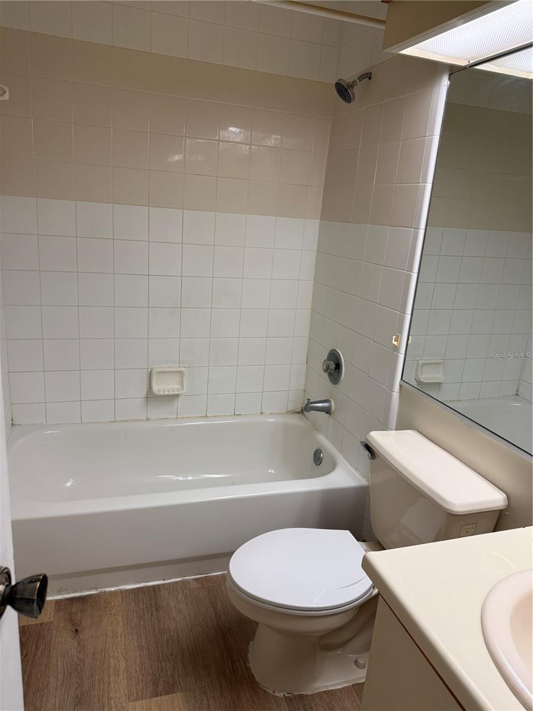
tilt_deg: -15.0
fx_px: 493
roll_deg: -4.1
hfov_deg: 56.8
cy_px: 356
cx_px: 266
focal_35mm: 24
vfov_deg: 71.6
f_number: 1.78
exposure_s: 1/120
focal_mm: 6.76
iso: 160
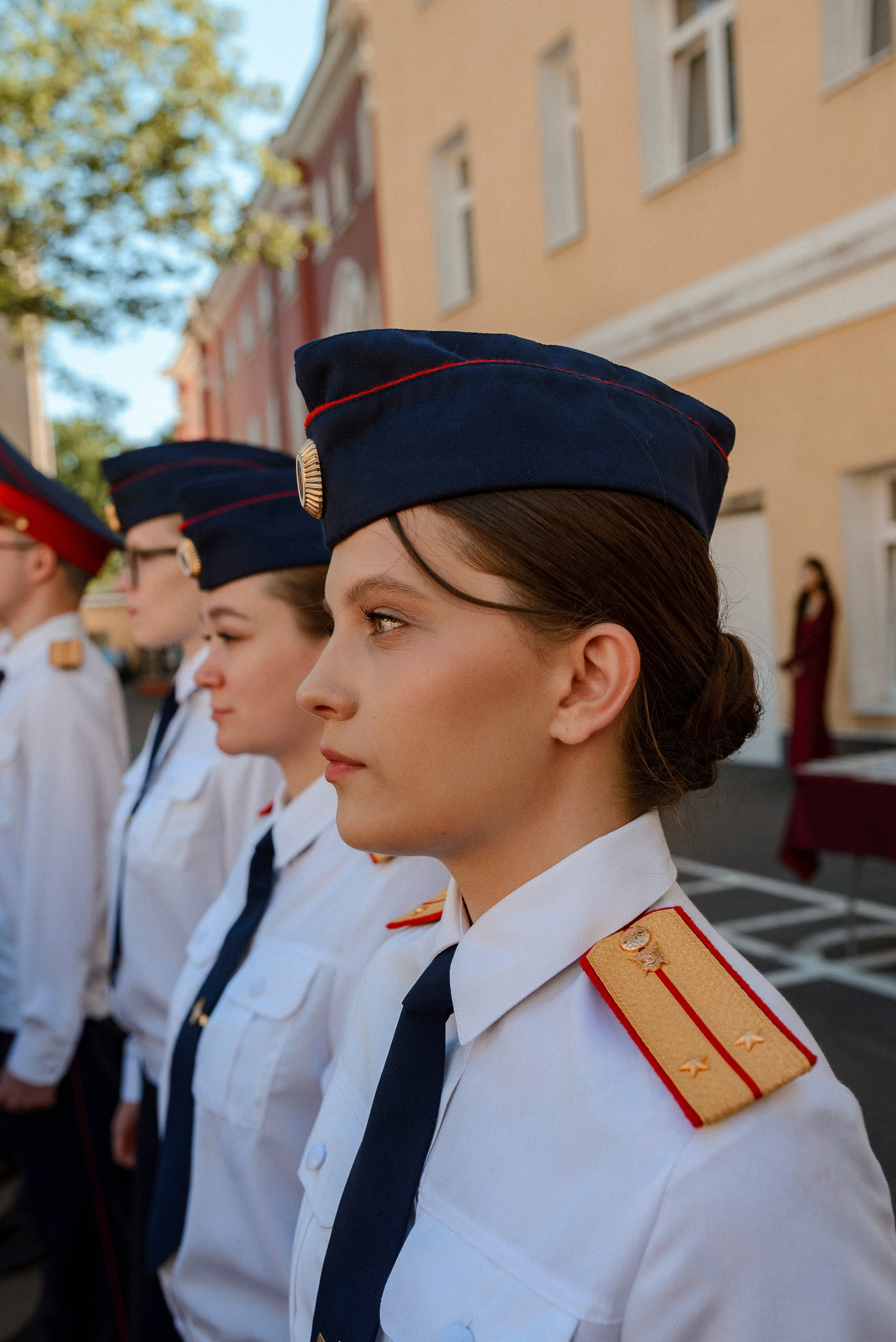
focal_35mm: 35
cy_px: 671
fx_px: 1305
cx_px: 448
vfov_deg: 54.4
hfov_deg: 37.9
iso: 125
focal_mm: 35
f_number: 5.6
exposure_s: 1/320
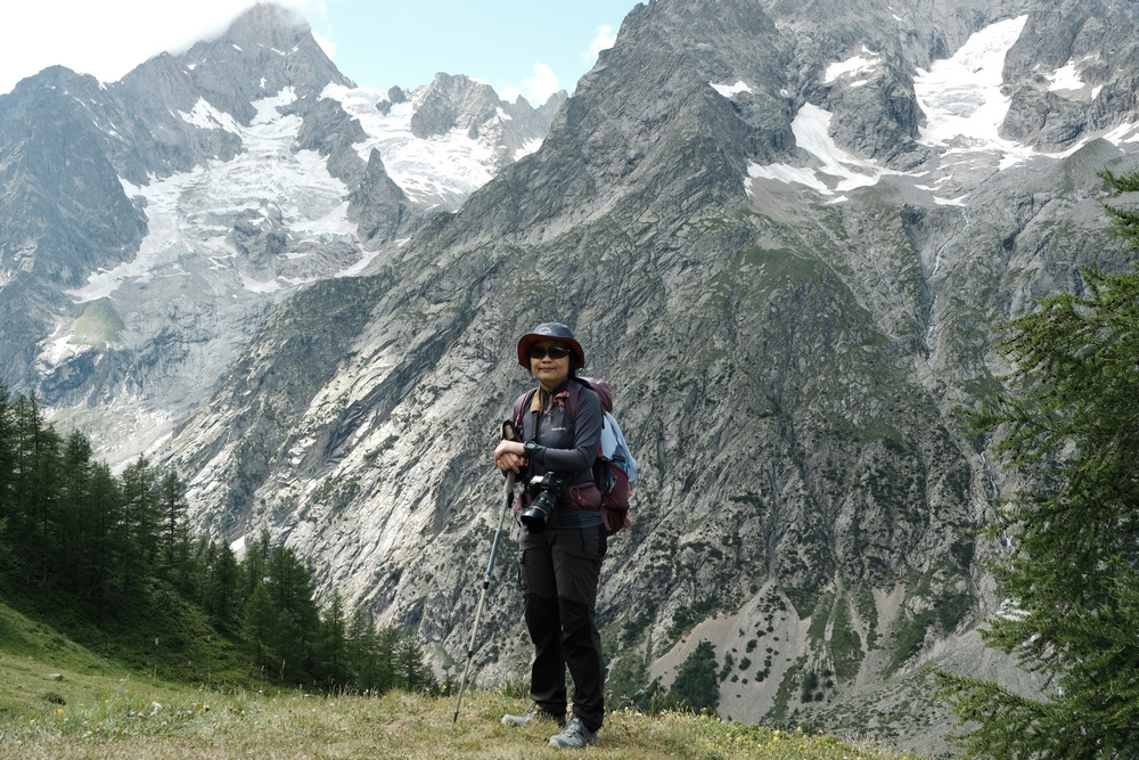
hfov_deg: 54.4
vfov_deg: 37.9
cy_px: 380
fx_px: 1107
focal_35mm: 35
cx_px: 570
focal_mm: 23
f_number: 8
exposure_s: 1/125
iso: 160
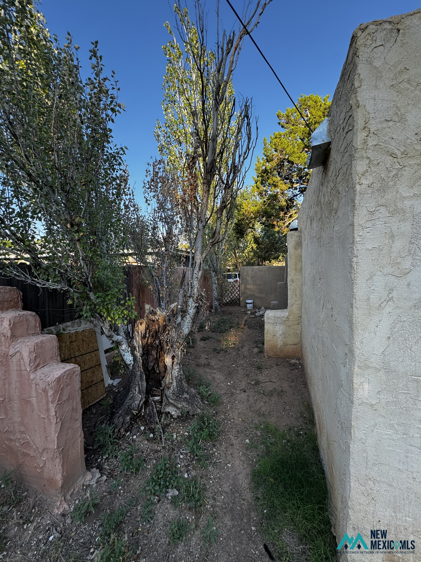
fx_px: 227
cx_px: 210
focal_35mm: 14
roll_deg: +0.8
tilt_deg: -1.9
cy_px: 281
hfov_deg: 85.7
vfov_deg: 102.1
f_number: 2.2
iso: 40
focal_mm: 2.22
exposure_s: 1/167
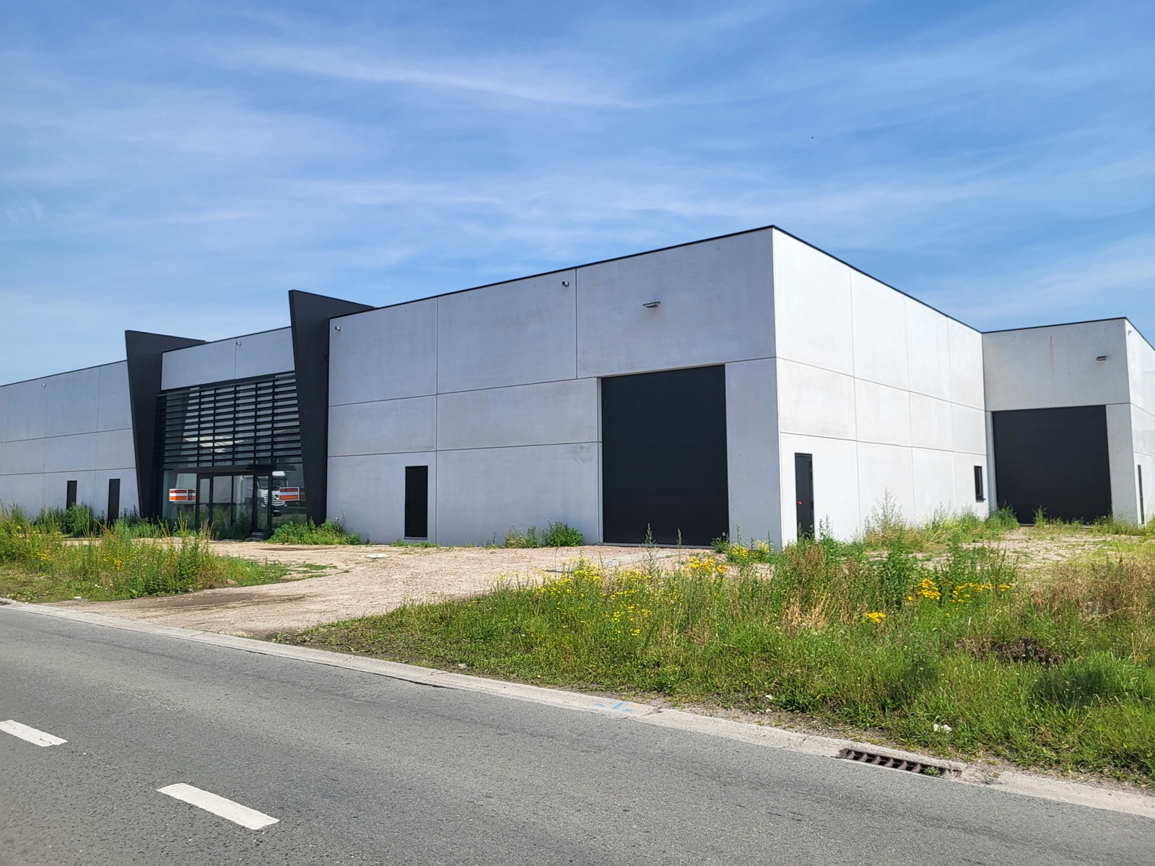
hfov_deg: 67.3
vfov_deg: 53.1
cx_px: 578
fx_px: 868
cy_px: 433
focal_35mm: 26
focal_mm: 5.4
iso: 40
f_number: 1.8
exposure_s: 1/2600
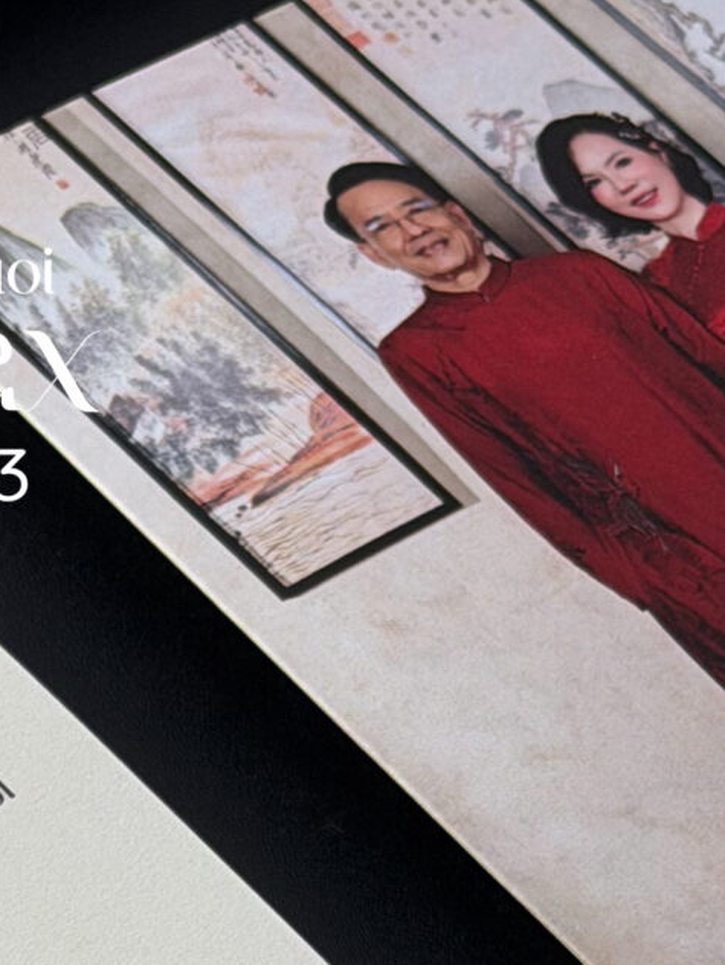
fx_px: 5416
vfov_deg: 10.0
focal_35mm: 194
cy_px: 1143
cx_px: -252
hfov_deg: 7.6
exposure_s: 1/125
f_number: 1.78
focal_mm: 6.76
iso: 50
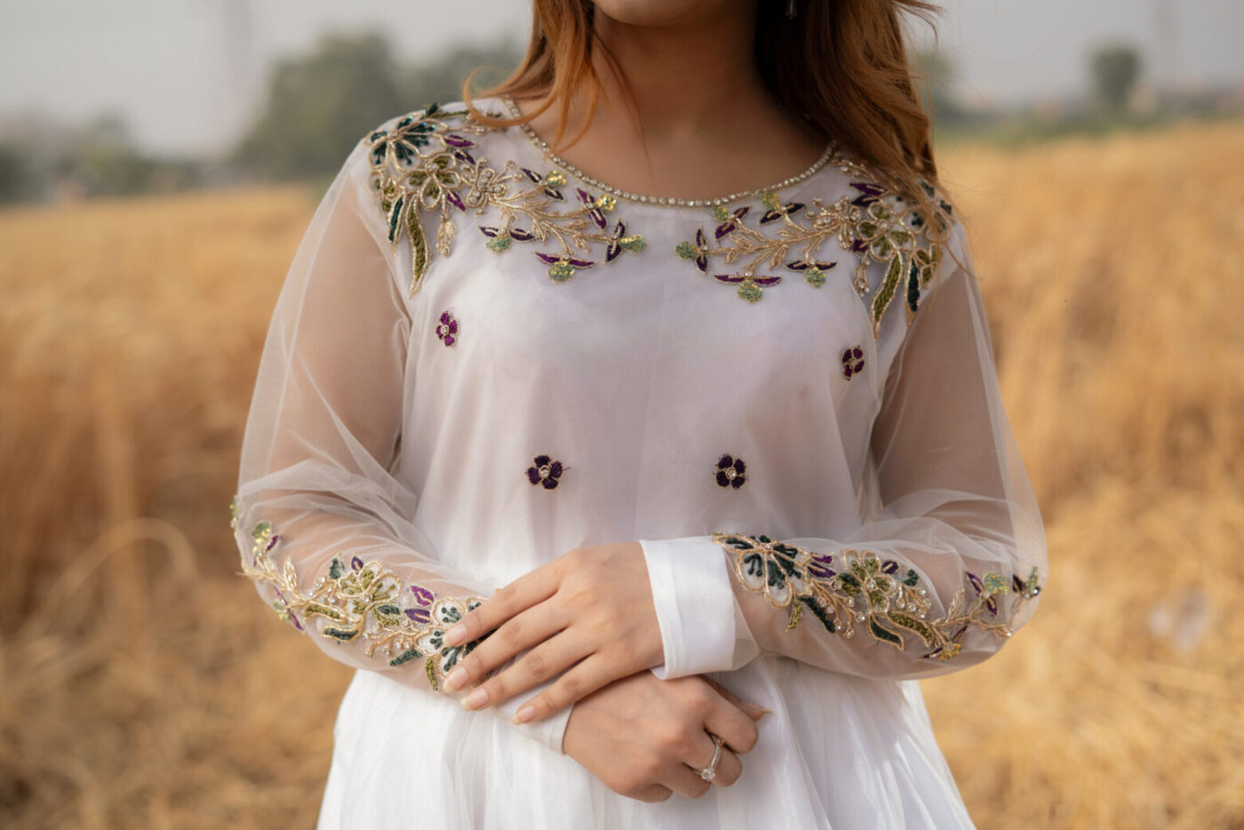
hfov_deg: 39.6
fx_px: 1728
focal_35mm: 50
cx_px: 622
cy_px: 415
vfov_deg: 27.0
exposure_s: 1/400
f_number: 2.8
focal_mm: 50
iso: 64
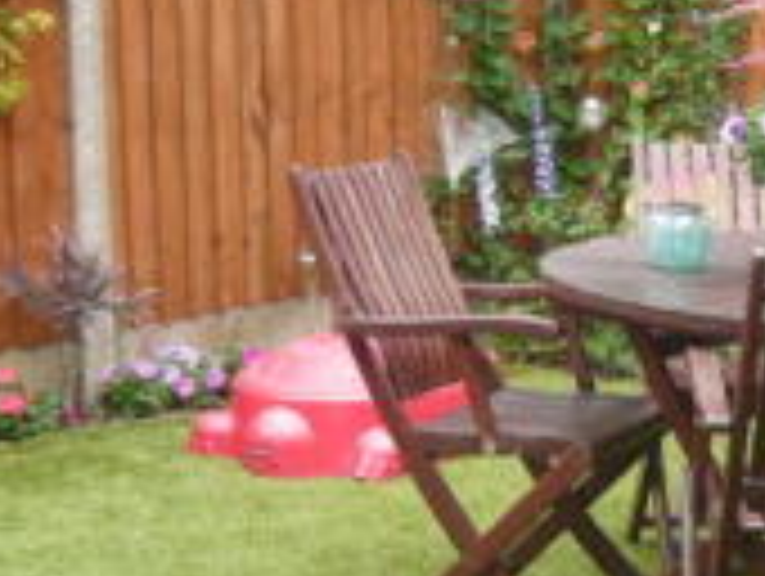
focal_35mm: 96
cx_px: 835
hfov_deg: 19.6
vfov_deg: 15.4
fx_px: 2125
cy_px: 308
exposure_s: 1/100
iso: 100
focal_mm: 4.6
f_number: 2.8
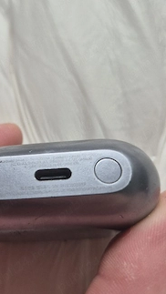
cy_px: 138
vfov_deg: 62.6
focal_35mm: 31
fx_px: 242
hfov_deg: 36.6
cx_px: 34
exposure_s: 1/182
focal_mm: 5.4
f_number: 1.8
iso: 50
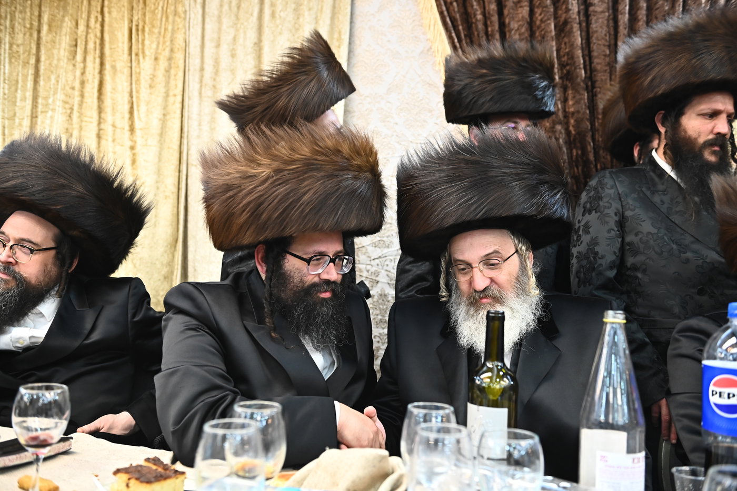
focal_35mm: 32
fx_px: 655
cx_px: 368
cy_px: 246
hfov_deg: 58.7
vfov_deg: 41.1
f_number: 3.5
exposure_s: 1/200
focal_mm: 32
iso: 2000
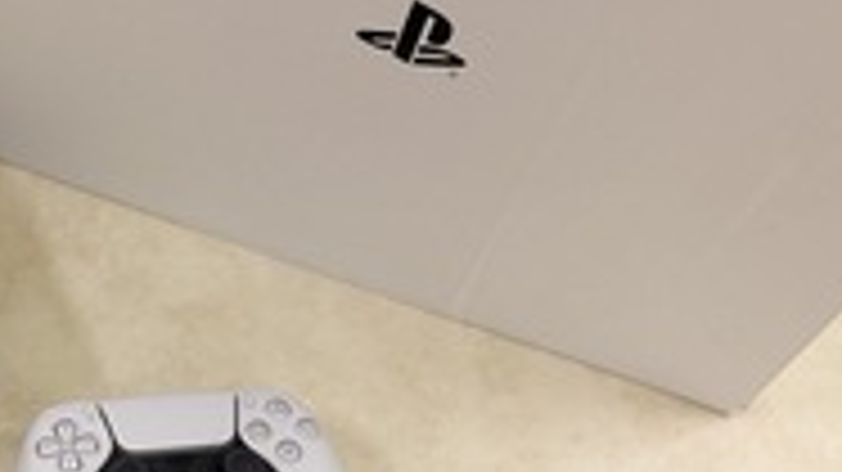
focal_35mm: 64
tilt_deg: -60.3
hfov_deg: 31.0
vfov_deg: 18.6
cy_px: 366
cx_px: 47
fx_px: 1428
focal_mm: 6.76
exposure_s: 1/60
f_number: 1.78
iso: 160
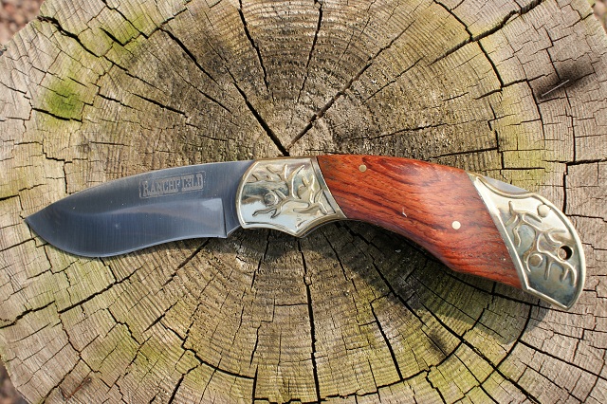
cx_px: 304
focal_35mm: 39
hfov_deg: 49.6
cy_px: 202
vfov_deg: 34.2
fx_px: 657
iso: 100
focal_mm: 26
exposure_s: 1/60
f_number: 10
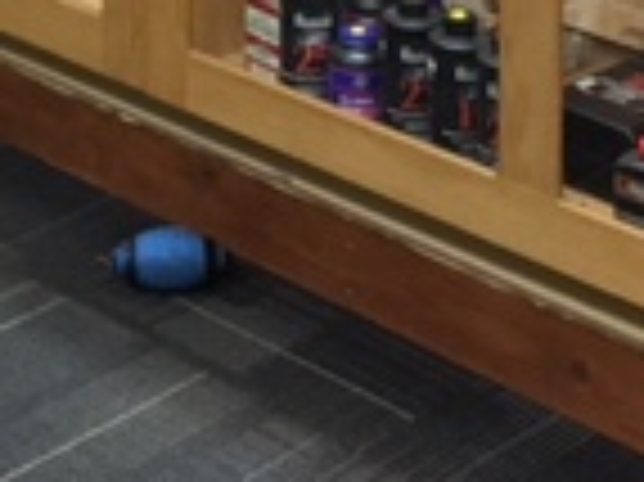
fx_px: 2417
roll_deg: +0.8
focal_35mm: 130
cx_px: 72
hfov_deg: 15.0
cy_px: -505
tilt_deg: -9.5
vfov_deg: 10.4
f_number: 2.2
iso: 160
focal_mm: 4.15
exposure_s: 1/30
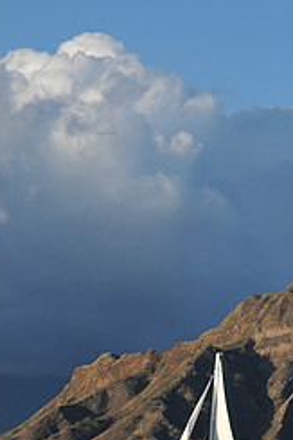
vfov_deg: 10.6
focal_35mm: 193
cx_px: 251
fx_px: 2359
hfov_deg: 7.1
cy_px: 323
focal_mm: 70
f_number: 10
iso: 200
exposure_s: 1/400
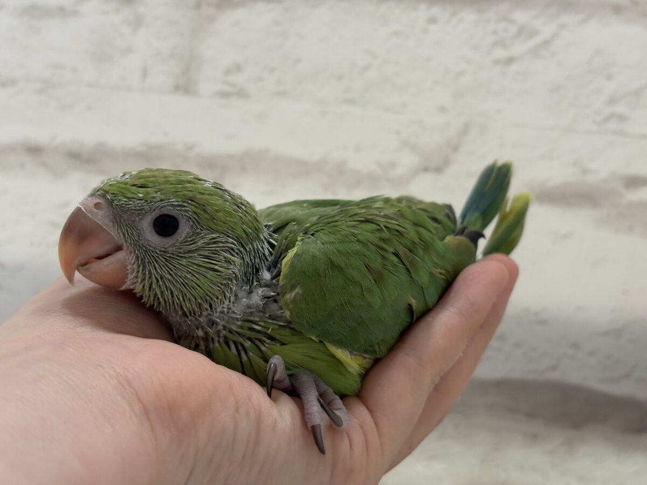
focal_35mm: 52
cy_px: 242
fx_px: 972
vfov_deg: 28.0
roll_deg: -4.0
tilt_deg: -6.5
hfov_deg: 36.8
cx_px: 324
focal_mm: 5.96
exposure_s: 1/100
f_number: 1.6
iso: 125
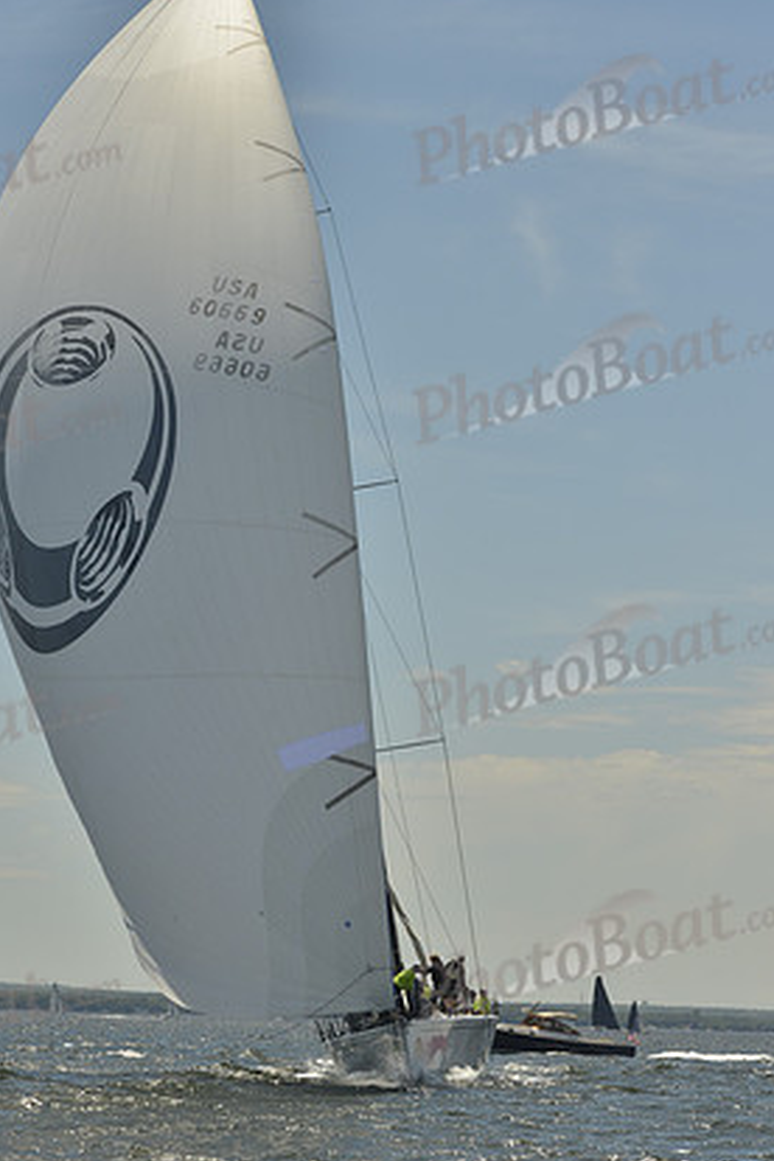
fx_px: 4160
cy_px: 558
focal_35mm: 129
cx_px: 268
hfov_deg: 10.6
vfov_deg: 15.9
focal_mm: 92
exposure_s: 1/1600
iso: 280
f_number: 10
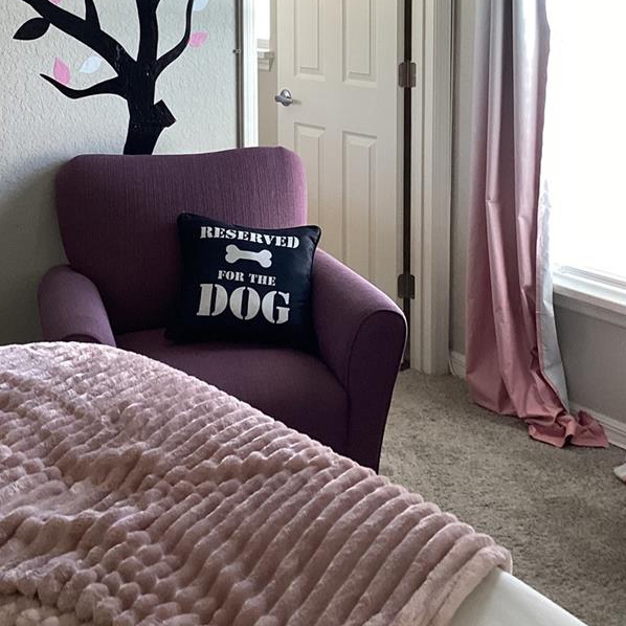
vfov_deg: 30.1
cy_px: 98
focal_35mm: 55
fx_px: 1125
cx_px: 278
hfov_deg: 31.1
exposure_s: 1/60
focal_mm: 3.3
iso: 100
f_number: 2.4
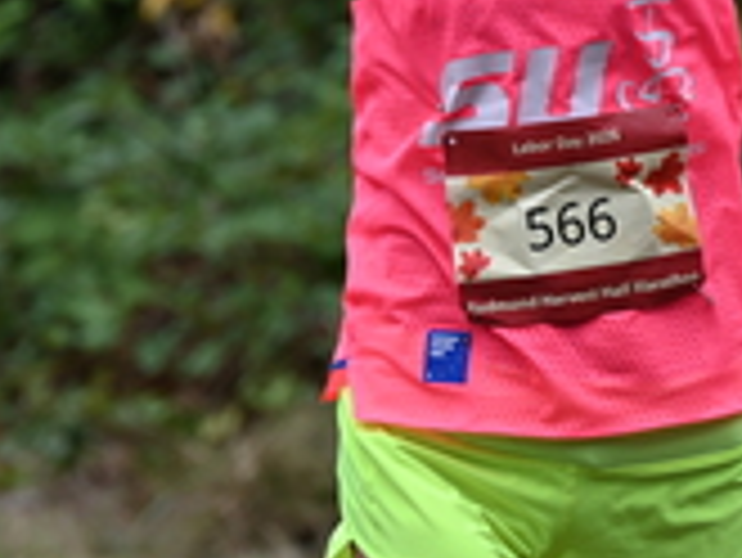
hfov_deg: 3.1
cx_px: 468
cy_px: 11
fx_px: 13728
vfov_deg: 2.3
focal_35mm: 640
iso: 360
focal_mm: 200
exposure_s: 1/500
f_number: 6.3
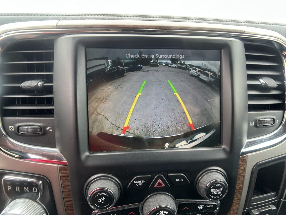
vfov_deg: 53.1
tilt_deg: -18.9
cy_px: 108
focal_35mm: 26
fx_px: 215
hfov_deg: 67.3
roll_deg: +0.1
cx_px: 143
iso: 40
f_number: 1.5
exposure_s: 1/121
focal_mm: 5.7
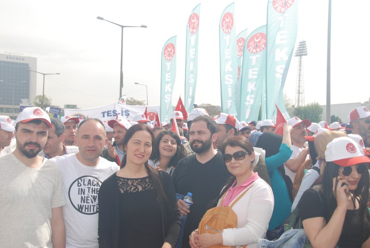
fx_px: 417
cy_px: 124
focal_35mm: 40
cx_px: 185
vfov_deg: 33.1
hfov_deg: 47.9
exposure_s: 1/200
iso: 100
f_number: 8
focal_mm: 27
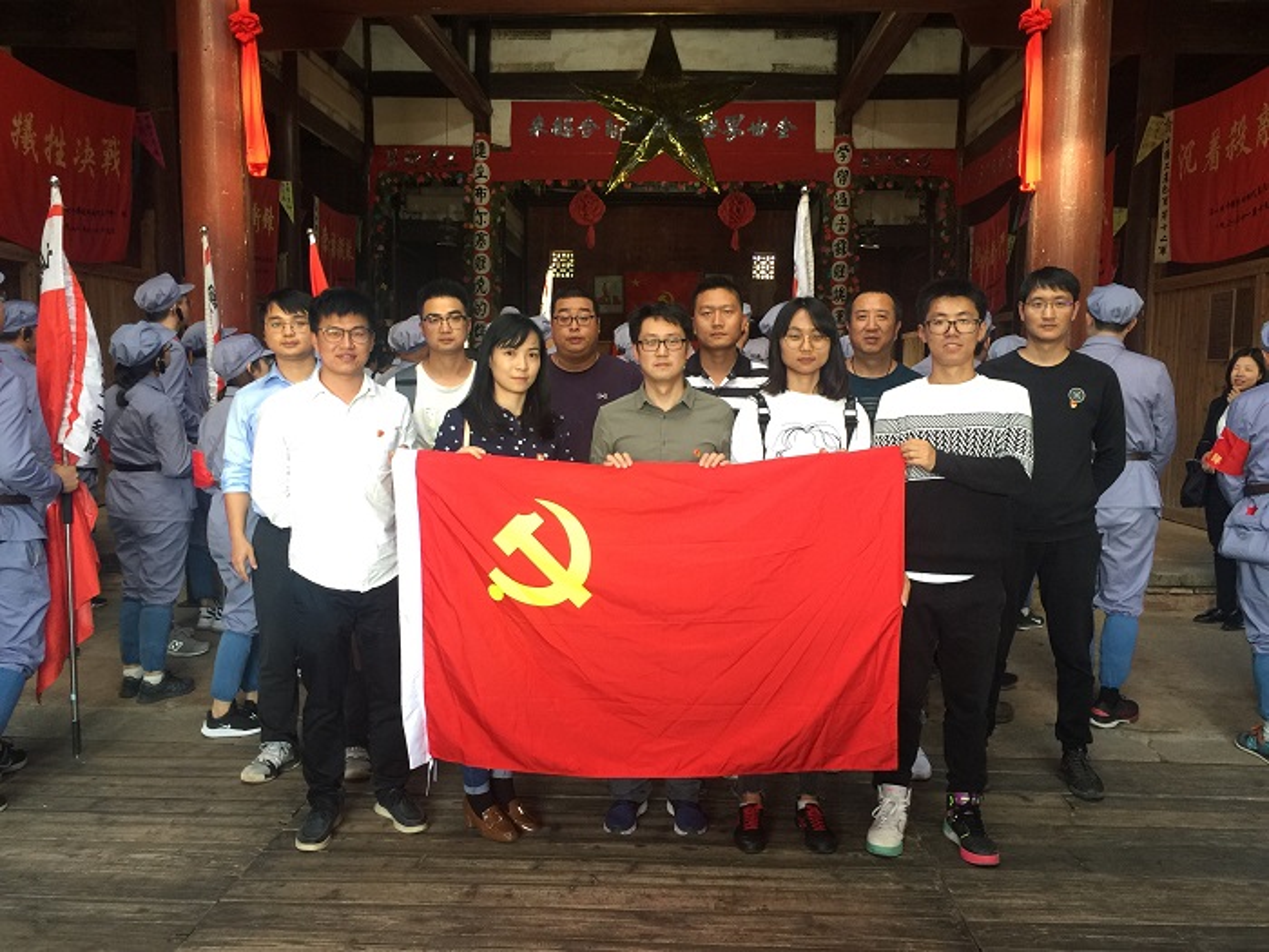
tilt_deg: -3.8
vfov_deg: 48.2
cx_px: 634
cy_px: 476
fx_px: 1063
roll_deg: -2.4
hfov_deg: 61.7
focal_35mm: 29
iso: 50
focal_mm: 4.15
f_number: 2.2
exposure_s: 1/33
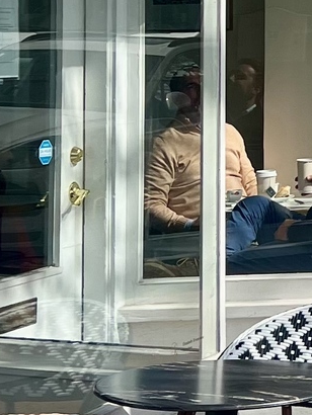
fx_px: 1753
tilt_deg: +5.8
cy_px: -124
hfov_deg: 9.6
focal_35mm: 146
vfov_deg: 13.1
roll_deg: +1.3
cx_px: 580
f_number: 1.5
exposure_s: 1/4831
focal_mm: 5.7
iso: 50
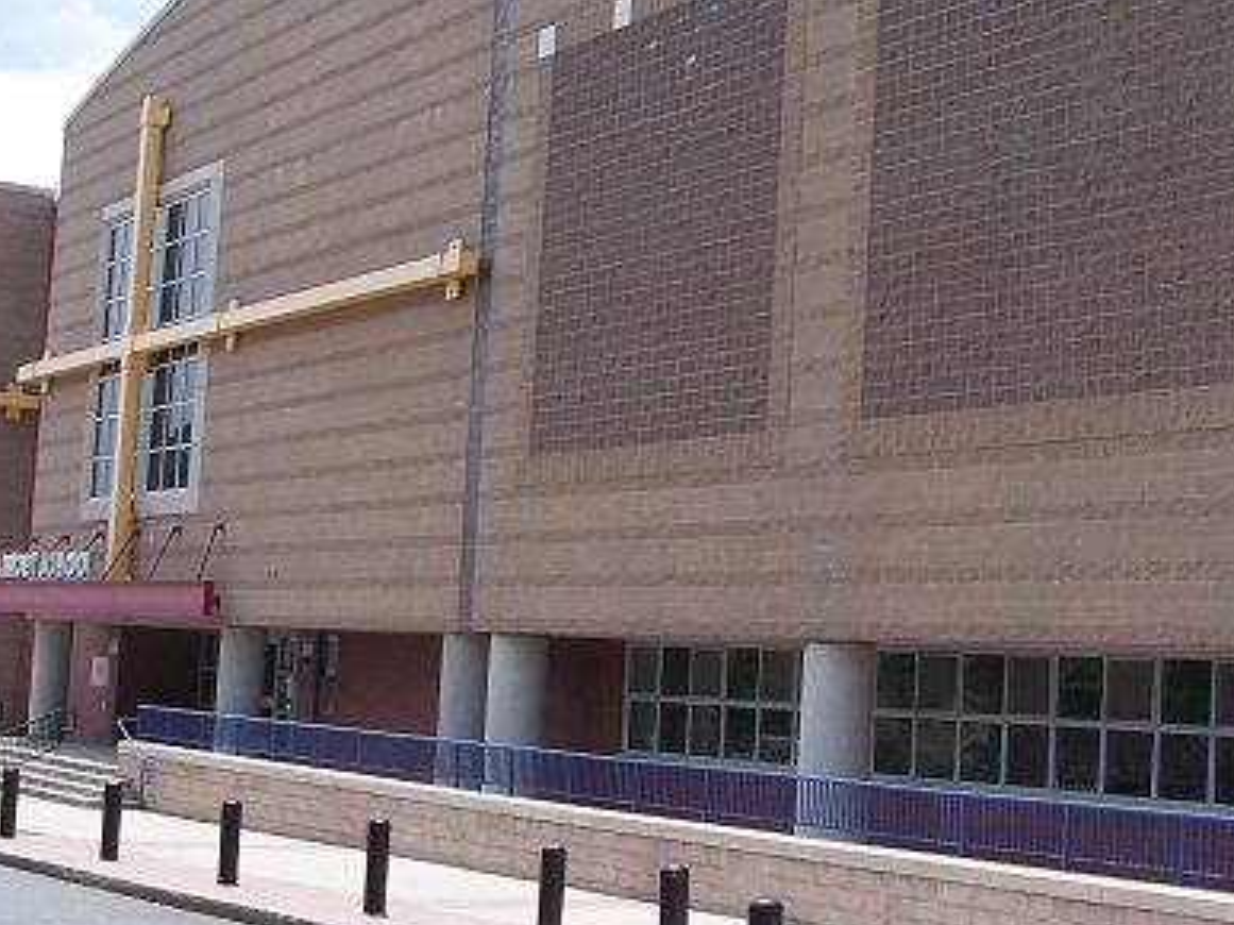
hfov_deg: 31.2
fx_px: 2210
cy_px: 383
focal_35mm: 62
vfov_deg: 23.6
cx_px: 609
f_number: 4
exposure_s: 1/500
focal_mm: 6.7
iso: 80
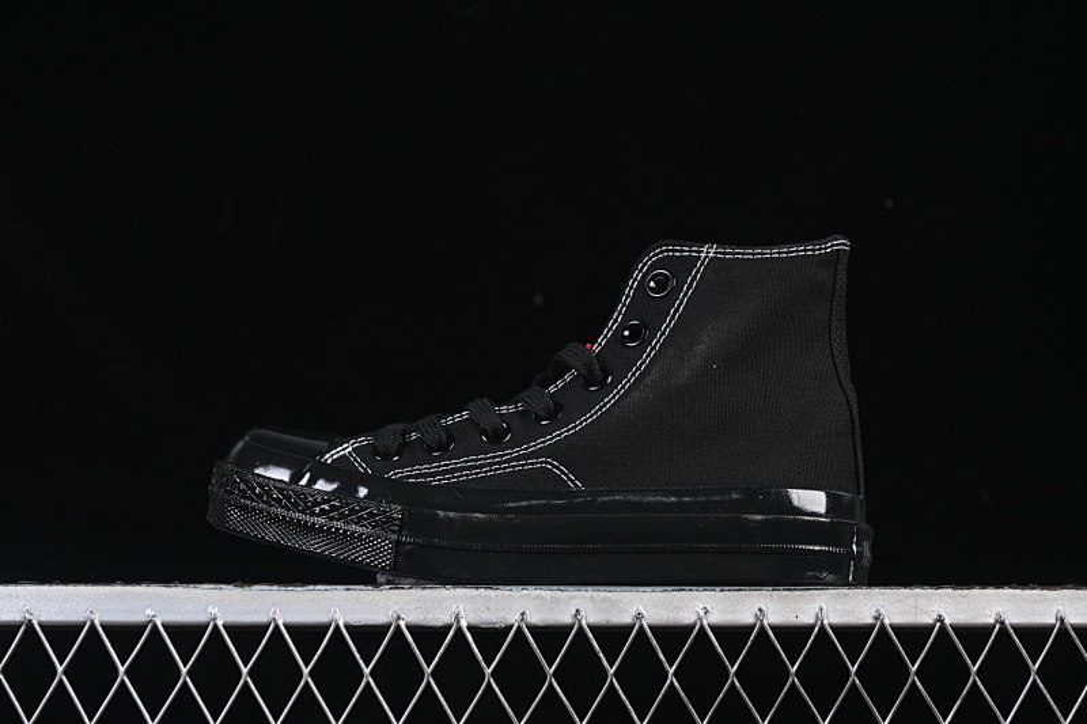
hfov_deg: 27.0
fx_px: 2264
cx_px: 544
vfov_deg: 18.2
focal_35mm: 75
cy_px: 362
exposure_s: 1/60
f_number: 6.3
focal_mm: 50
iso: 160
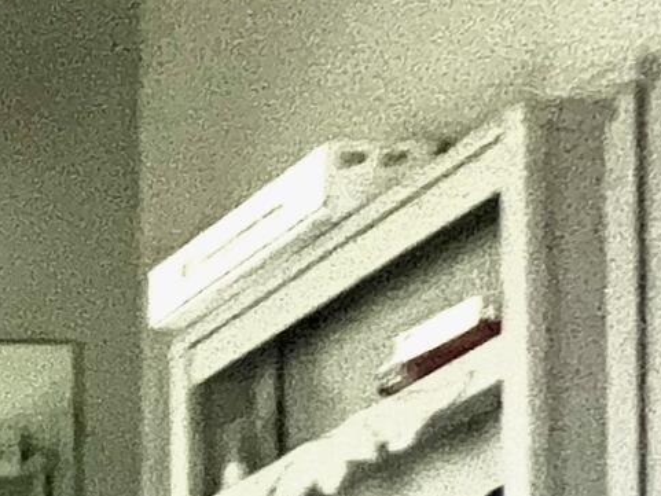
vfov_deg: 12.0
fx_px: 1547
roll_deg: -0.2
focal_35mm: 81
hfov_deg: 11.7
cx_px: -1293
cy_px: 1381
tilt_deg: -0.7
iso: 320
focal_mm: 1.57
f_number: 1.8
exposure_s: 1/60
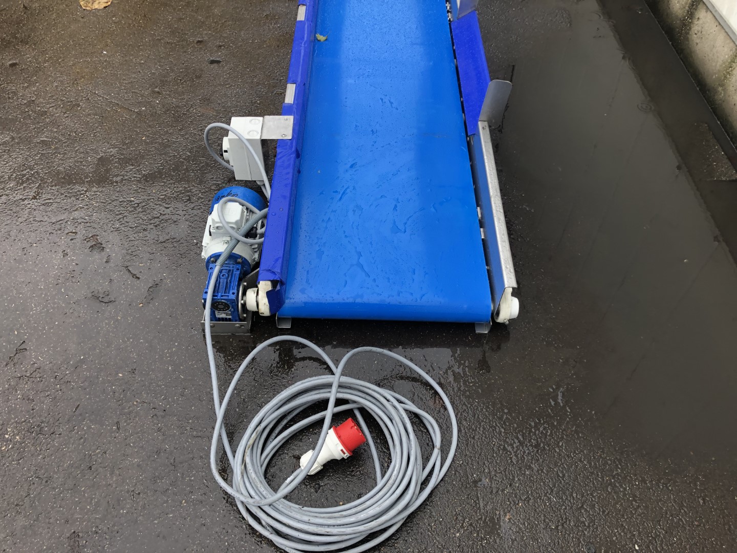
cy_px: 276
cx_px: 368
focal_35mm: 28
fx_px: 596
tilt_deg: -49.2
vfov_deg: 49.7
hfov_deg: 63.4
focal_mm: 4
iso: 64
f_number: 1.8
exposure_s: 1/120
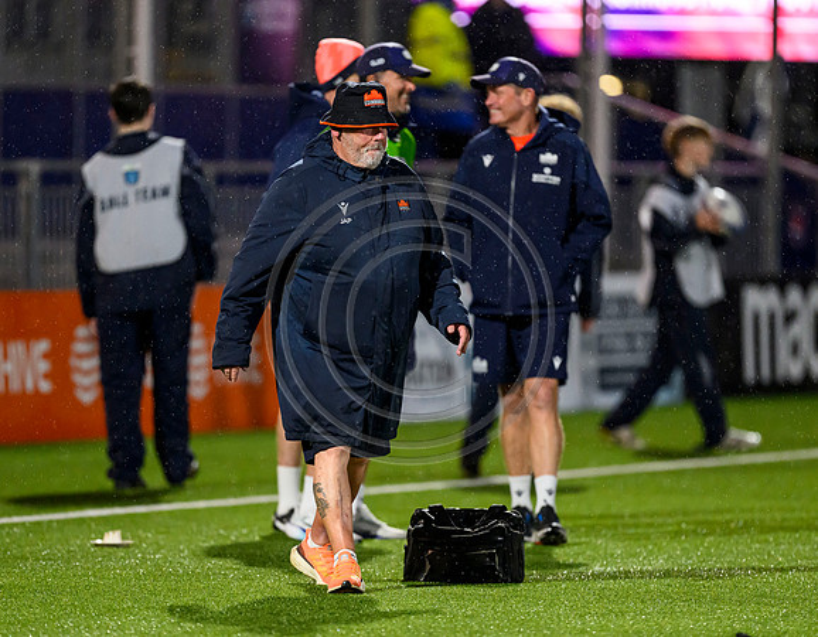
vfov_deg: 3.3
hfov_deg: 4.2
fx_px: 11141
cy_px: 333
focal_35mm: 465
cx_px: 380
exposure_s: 1/640
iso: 5000
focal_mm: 400
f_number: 2.8
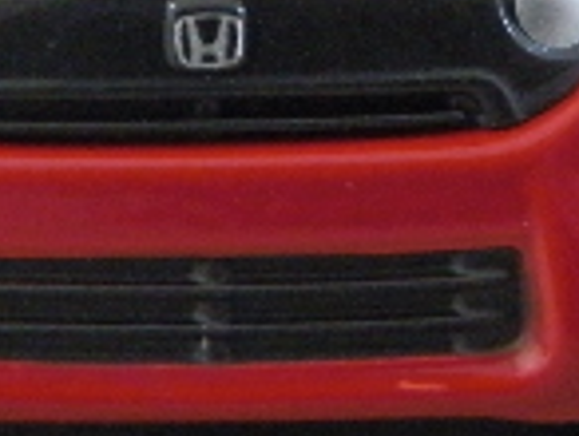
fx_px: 2496
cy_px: -67
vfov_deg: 9.9
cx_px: 238
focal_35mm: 149
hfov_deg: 13.2
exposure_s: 1/8
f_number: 3.5
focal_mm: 6.17
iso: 250
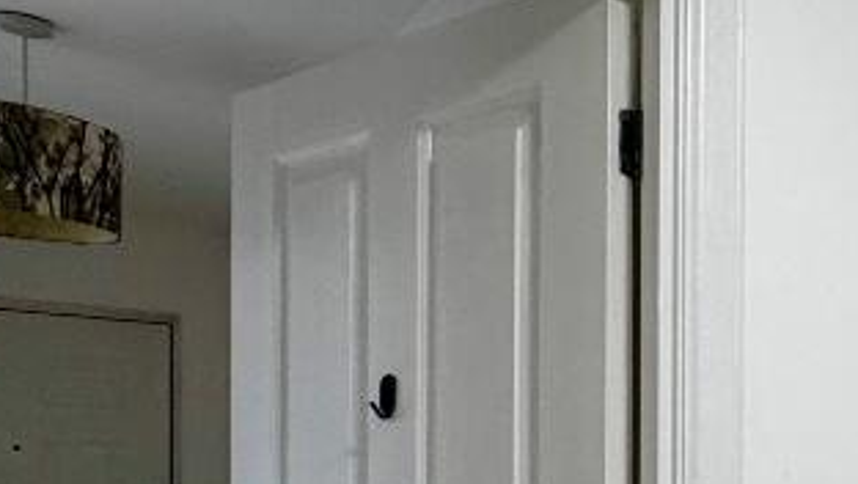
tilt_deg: -0.1
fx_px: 1138
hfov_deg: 33.8
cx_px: 1018
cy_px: 520
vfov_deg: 22.7
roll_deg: +0.2
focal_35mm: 50
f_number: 2.2
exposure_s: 1/100
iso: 200
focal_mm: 2.22
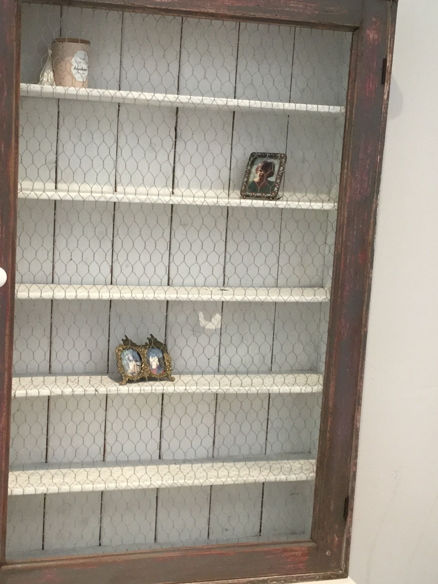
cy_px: 286
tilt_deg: -6.3
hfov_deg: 29.0
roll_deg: -1.3
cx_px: 160
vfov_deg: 38.2
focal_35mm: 50
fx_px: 844
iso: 100
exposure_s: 1/33
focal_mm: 3.3
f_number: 2.4
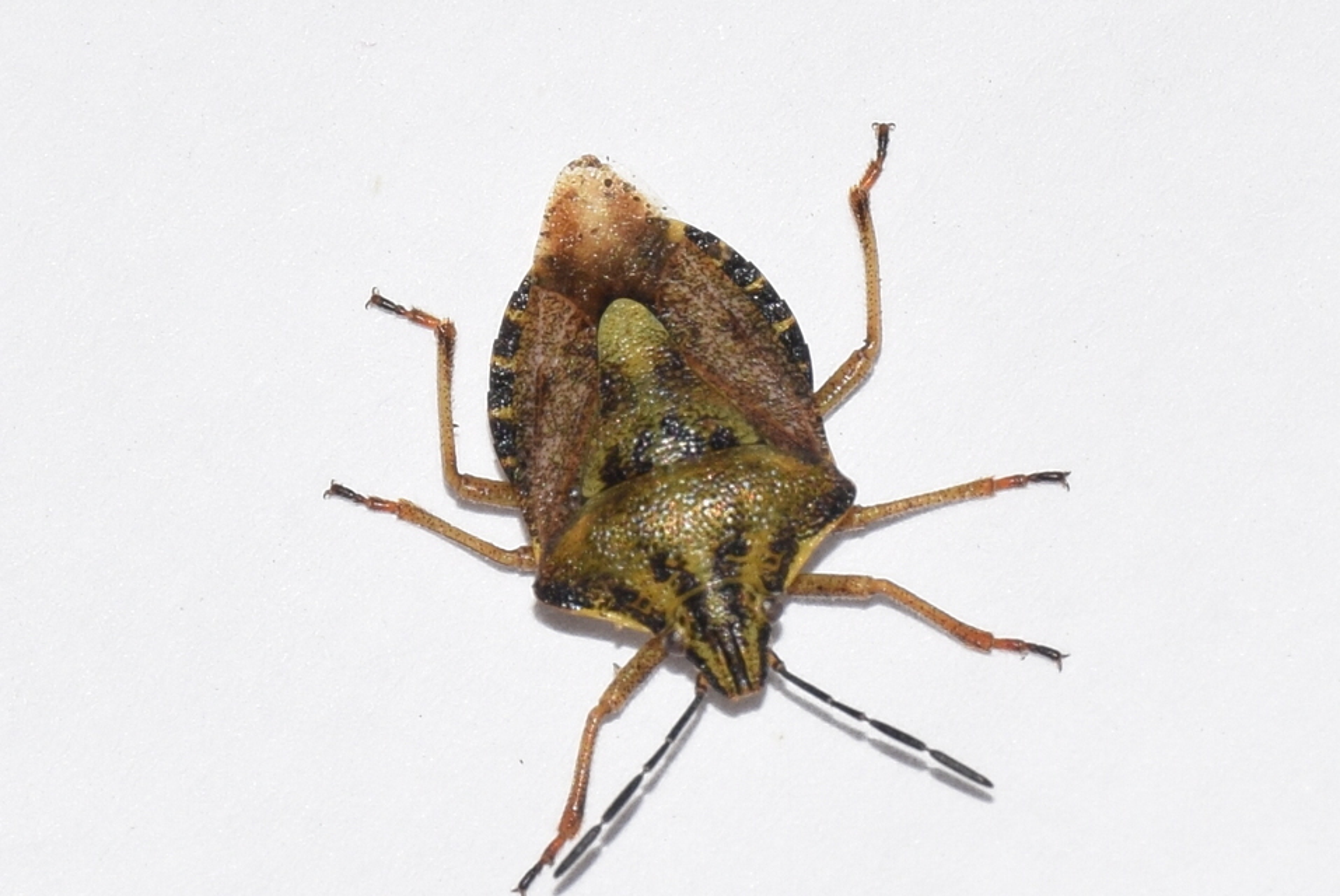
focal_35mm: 210
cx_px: 670
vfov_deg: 6.6
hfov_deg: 9.8
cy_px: 448
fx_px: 7824
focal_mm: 140
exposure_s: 1/160
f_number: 13
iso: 200
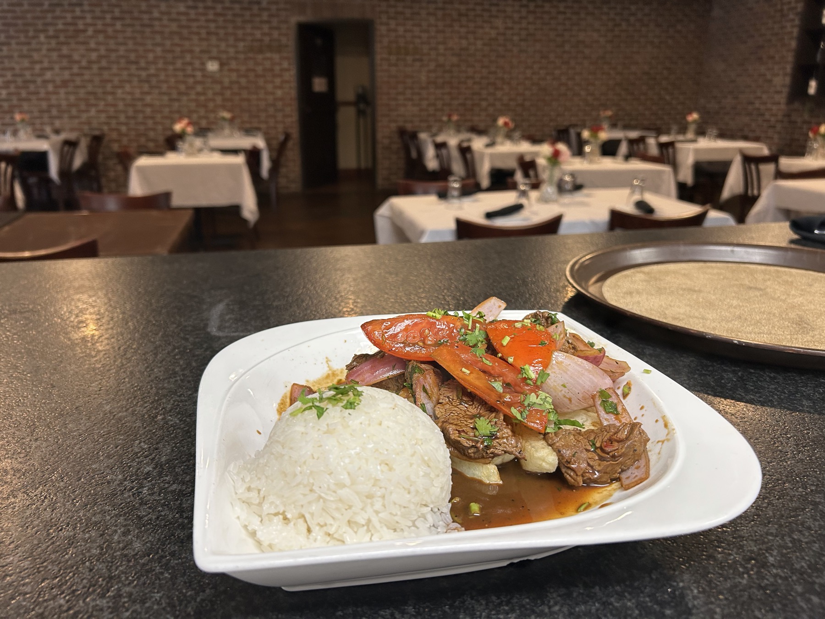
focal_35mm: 26
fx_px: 620
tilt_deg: -19.3
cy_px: 310
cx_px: 412
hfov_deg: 67.3
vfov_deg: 53.1
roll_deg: +0.9
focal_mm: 5.7
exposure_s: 1/60
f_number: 1.5
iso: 125
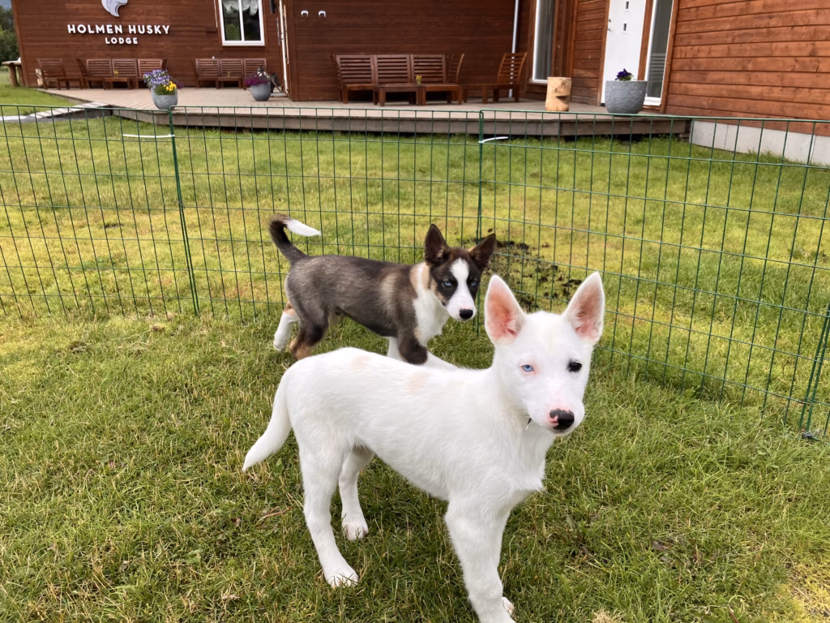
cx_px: 415
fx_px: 671
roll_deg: -0.3
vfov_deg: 49.7
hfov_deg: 63.4
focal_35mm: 28
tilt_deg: -19.0
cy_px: 312
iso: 32
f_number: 1.8
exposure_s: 1/528
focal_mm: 3.99
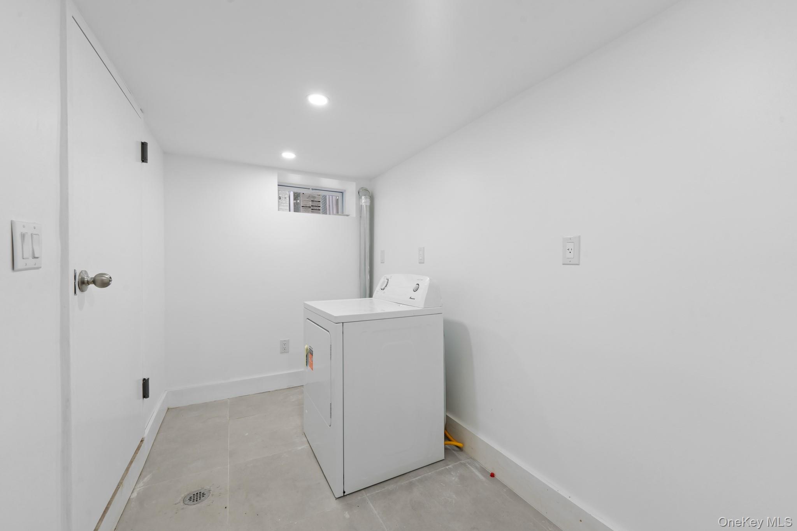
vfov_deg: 81.2
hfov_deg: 104.3
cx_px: 398
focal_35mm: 14
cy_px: 266
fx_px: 310
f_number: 10
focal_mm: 14
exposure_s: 1/4
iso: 320
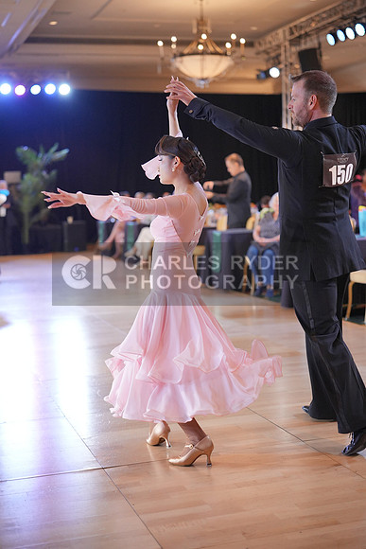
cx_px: 183
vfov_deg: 36.2
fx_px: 838
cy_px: 274
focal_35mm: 55
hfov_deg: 24.6
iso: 2000
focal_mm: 55
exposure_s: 1/500
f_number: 2
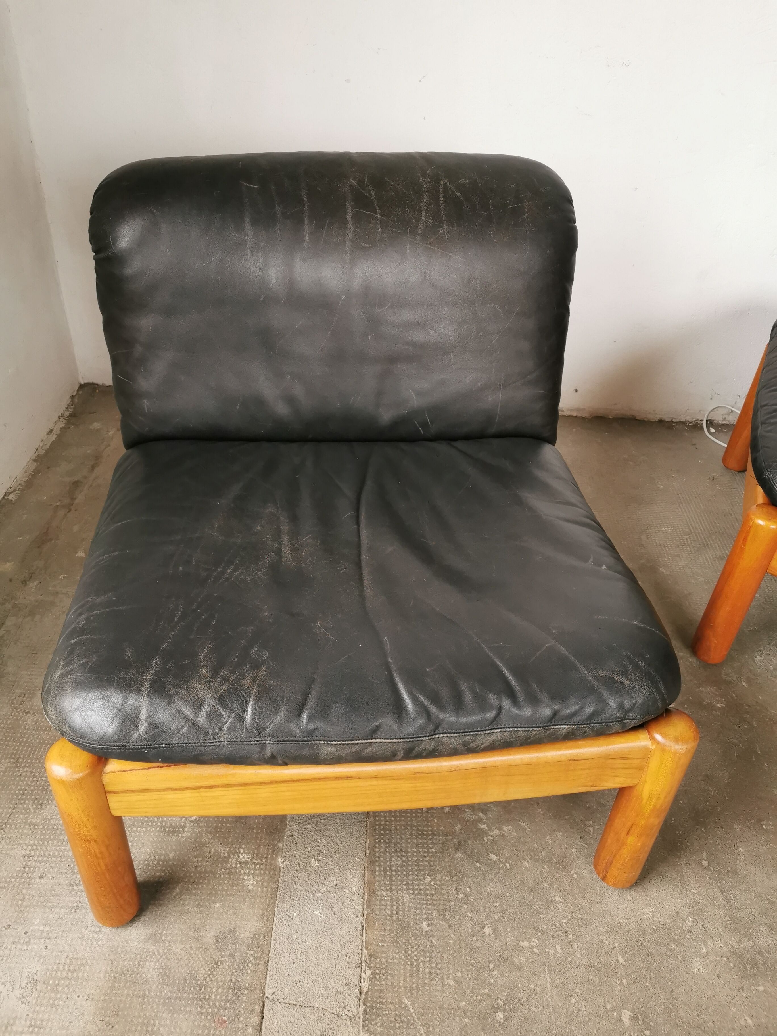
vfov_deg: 65.3
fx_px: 808
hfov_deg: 51.4
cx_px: 388
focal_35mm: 27
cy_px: 518
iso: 320
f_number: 1.6
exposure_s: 1/60
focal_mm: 5.56
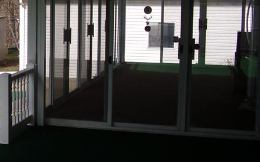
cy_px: 69
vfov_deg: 14.7
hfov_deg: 22.0
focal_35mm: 89
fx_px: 630
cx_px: -31
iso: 80
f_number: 3.1
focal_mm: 6.3
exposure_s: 1/640
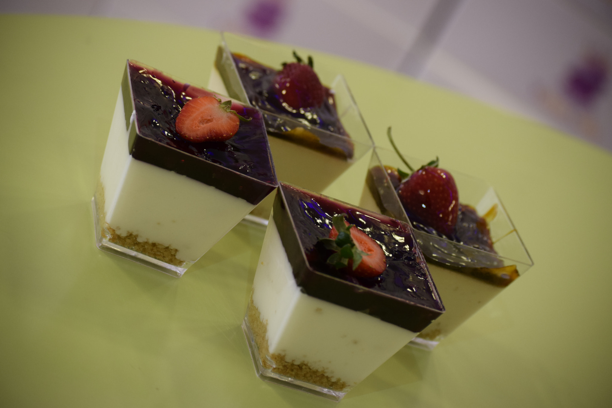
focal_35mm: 120
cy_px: 204
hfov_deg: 17.1
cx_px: 306
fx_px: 2040
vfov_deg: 11.4
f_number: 4.2
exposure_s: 1/125
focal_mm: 80
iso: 800
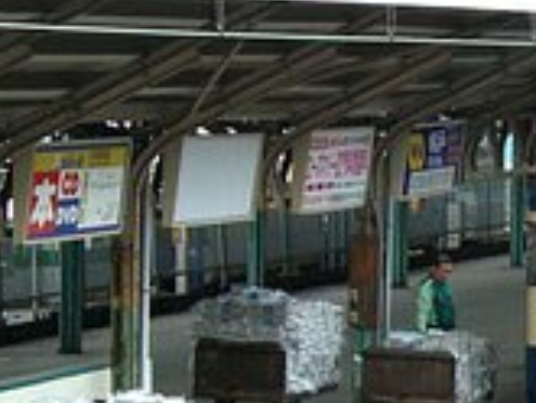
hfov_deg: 6.8
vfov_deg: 5.2
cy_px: 419
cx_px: 815
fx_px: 4463
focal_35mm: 288
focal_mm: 19.4
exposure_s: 1/125
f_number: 4.8
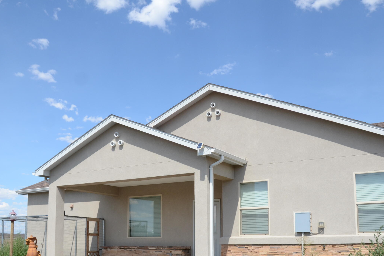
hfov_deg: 49.6
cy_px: 183
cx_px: 193
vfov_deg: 33.7
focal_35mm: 39
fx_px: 416
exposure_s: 1/2000
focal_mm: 18
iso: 400
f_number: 5.6
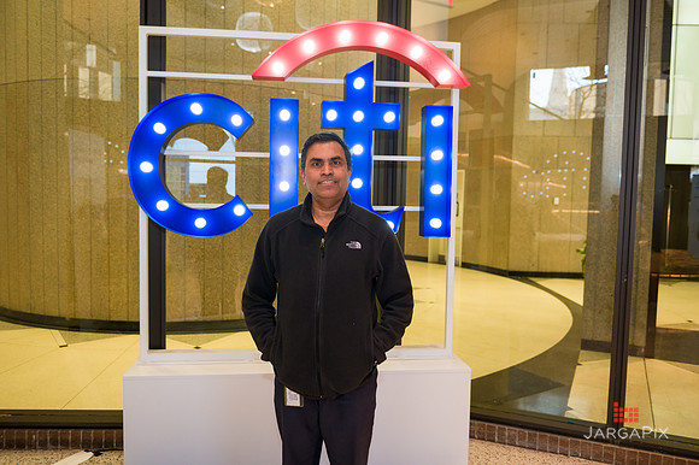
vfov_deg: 44.9
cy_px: 232
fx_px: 563
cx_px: 350
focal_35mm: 29
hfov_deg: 63.7
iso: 1600
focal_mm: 29
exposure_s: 1/200
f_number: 4
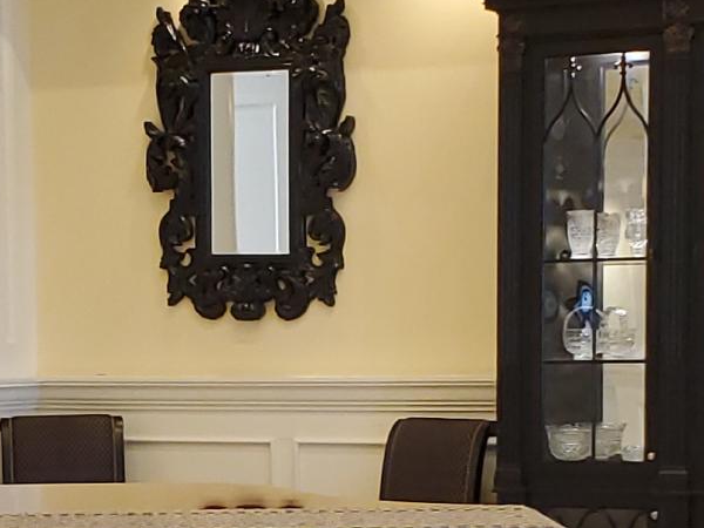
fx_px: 2644
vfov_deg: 11.3
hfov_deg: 15.2
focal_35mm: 130
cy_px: 564
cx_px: 296
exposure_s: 1/24
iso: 125
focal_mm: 4.3
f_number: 2.4
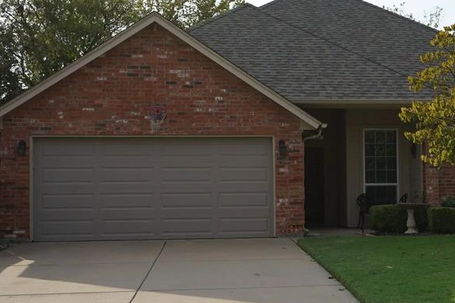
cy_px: 150
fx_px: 872
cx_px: 361
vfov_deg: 19.7
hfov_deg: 28.6
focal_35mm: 69
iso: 100
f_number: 5.6
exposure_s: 1/500
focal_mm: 39
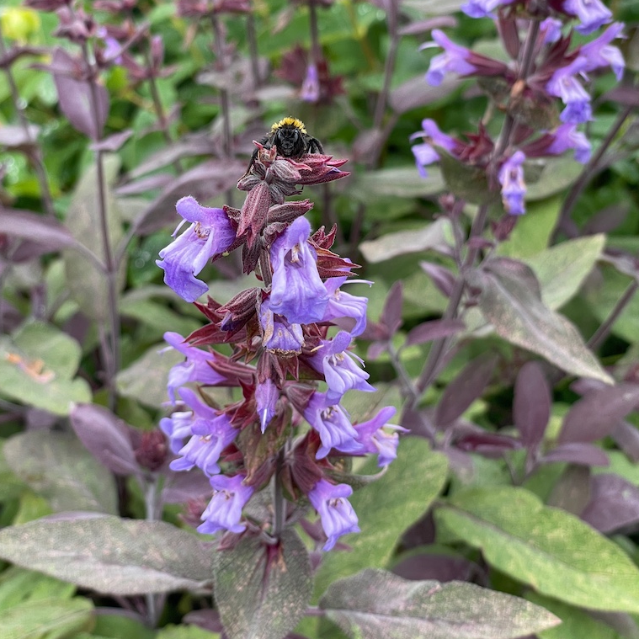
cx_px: 317
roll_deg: -0.4
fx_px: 1295
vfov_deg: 27.7
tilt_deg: -35.3
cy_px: 273
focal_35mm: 62
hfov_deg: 27.7
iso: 64
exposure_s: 1/99
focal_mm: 6
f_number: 2
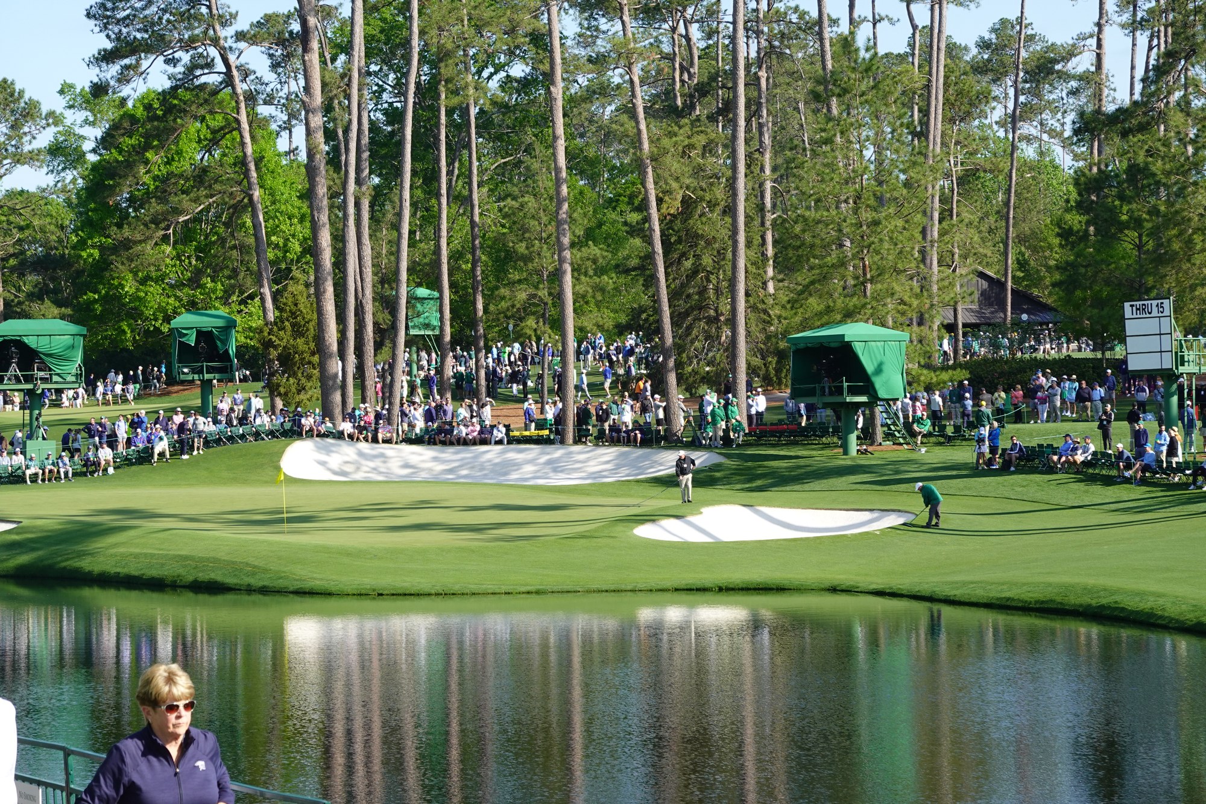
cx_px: 603
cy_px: 402
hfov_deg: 18.4
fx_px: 3718
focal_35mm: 111
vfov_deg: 12.3
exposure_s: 1/200
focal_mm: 40.37
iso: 100
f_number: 5.6
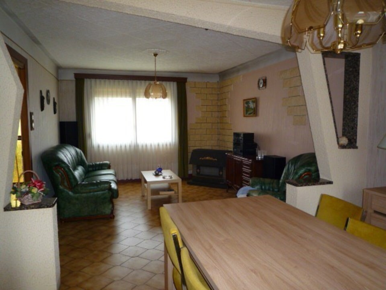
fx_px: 279
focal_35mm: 25
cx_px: 193
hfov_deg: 69.4
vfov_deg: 54.9
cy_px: 145
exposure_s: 1/30
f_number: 2.8
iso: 125
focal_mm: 4.4
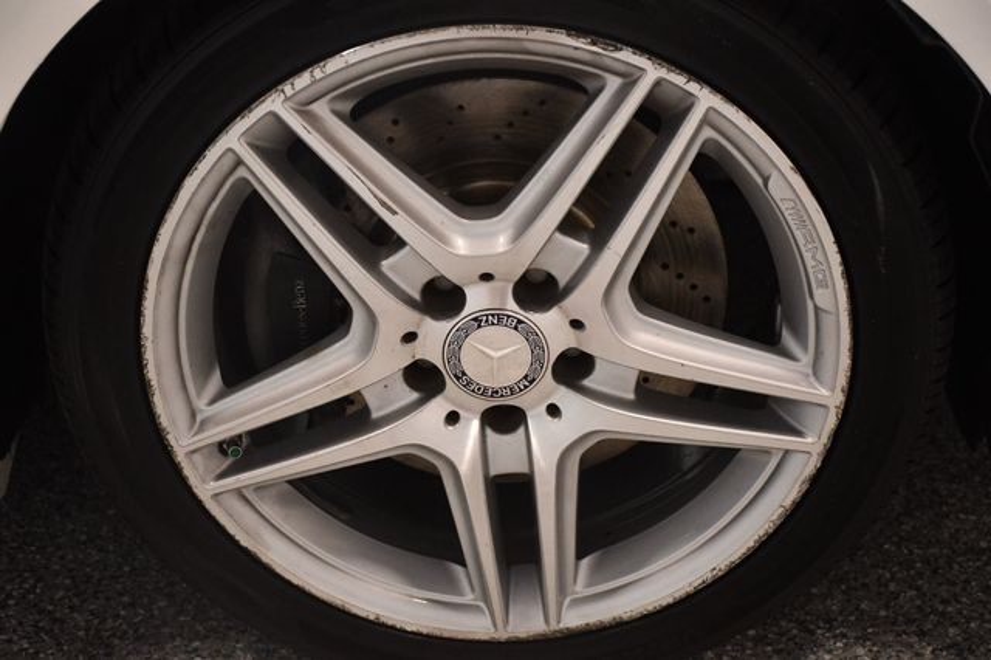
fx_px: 2063
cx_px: 496
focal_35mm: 75
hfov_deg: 27.0
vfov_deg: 18.2
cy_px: 330
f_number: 4.8
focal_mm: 50
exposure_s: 1/125
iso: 2800
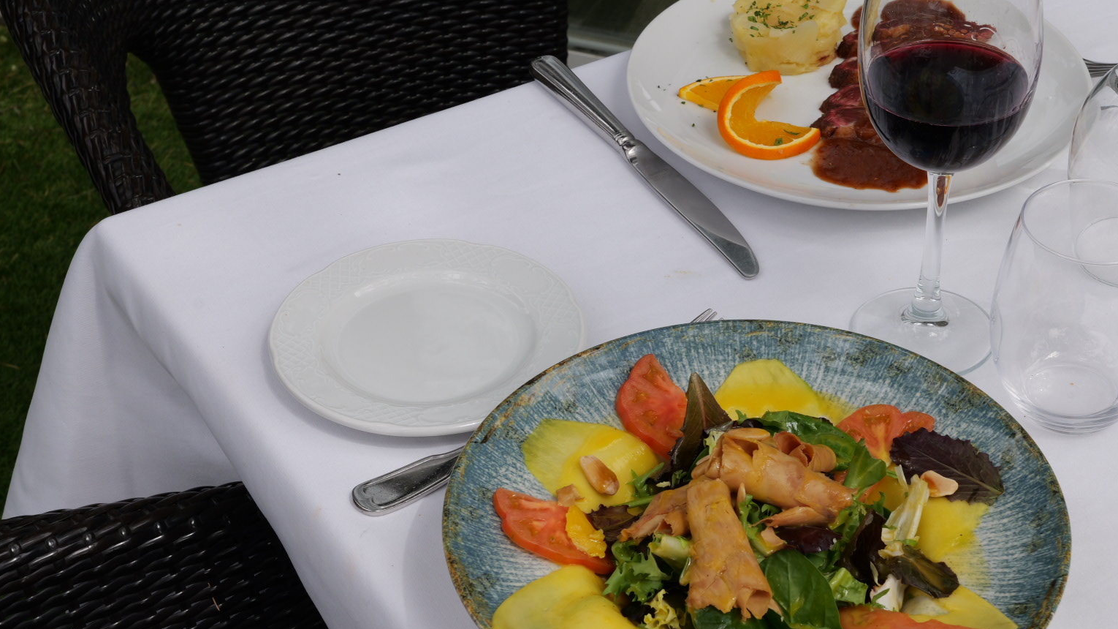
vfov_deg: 17.0
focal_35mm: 71
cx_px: 699
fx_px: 2104
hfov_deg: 29.6
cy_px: 356
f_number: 16
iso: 640
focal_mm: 54
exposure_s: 1/200
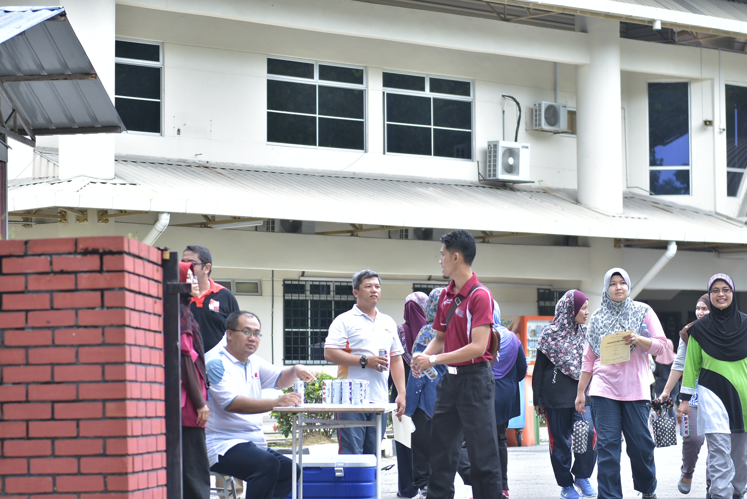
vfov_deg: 13.1
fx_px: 2180
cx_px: 374
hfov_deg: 19.4
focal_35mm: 105
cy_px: 250
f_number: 2.8
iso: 400
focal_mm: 70
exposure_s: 1/500
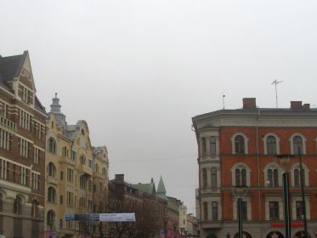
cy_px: 164
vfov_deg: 24.3
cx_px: 122
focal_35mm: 60
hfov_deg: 32.1
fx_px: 550
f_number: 4.3
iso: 100
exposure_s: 1/257
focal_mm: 5.8
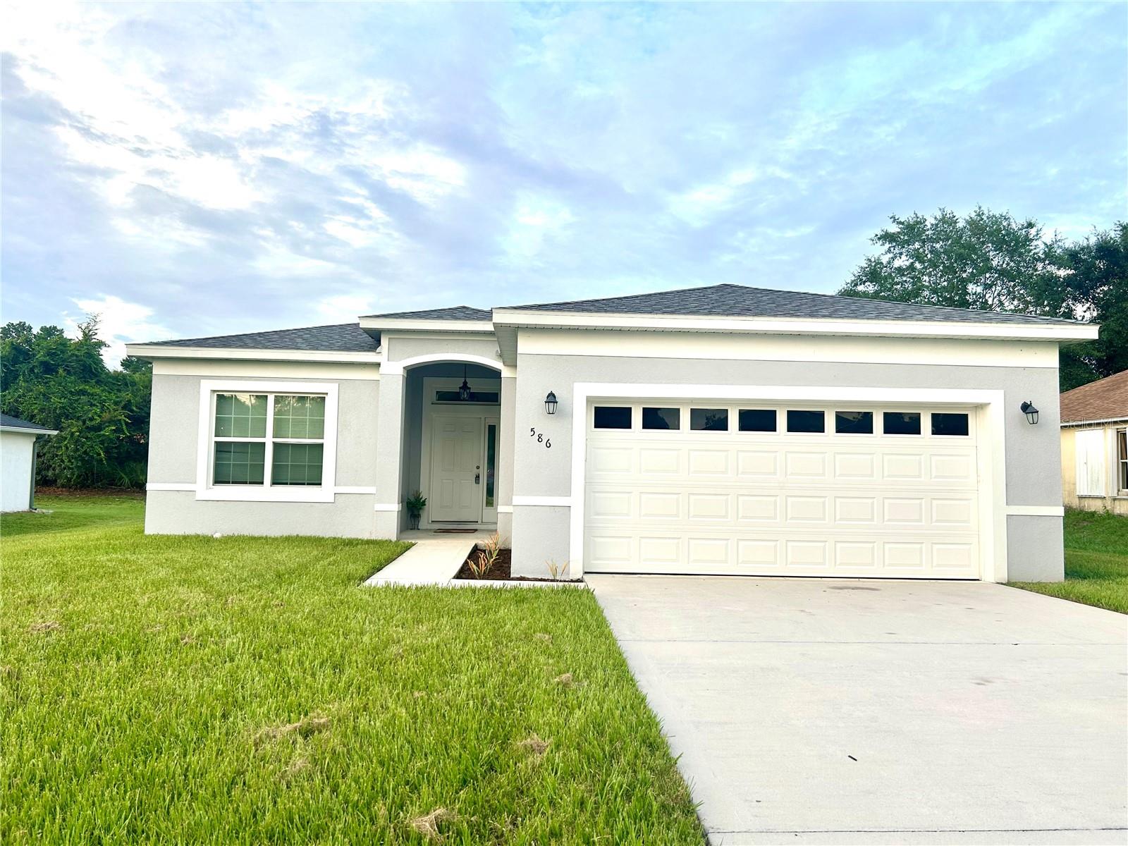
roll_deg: -0.9
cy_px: 423
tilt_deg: +3.5
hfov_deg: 67.3
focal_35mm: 26
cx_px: 564
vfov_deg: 53.1
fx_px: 847
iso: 50
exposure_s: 1/353
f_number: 1.5
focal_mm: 5.7
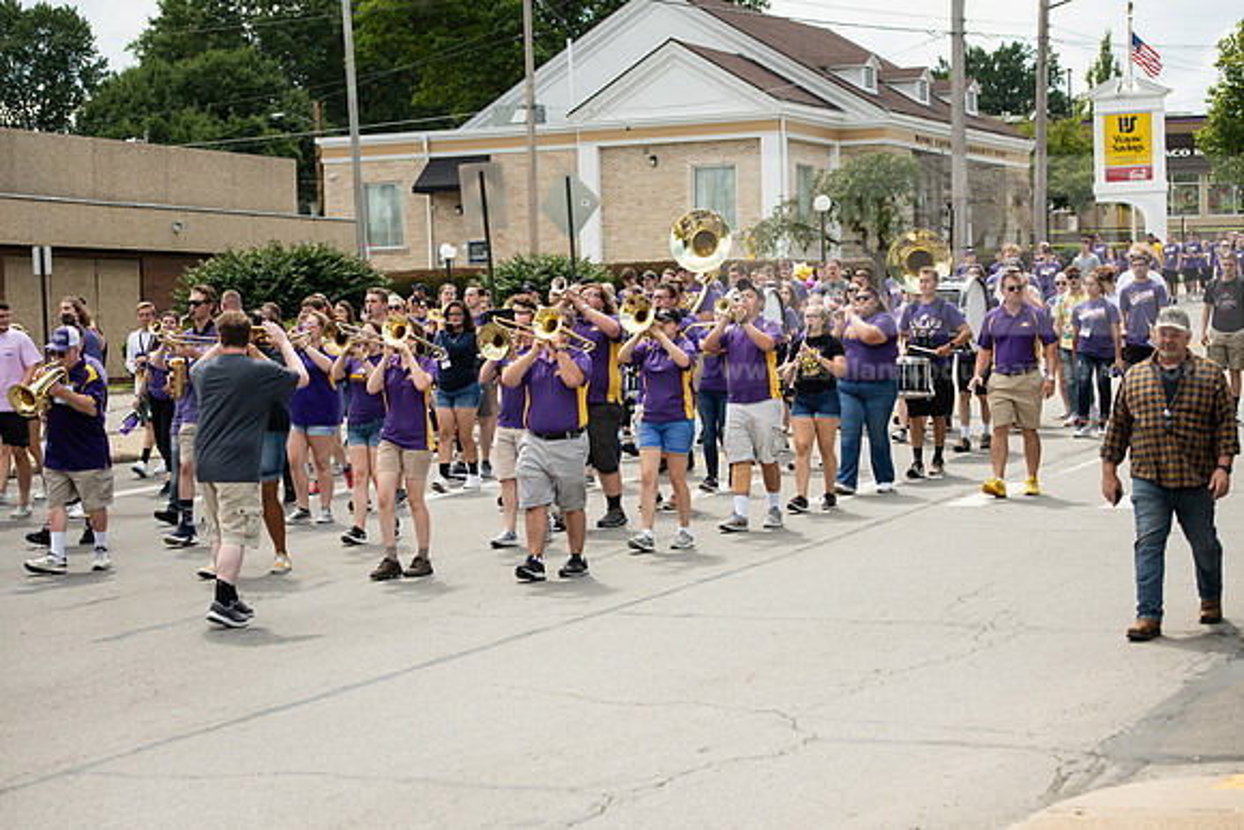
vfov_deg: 16.7
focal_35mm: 82
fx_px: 2834
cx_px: 622
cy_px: 415
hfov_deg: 24.8
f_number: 5.6
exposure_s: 1/640
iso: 250
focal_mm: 82
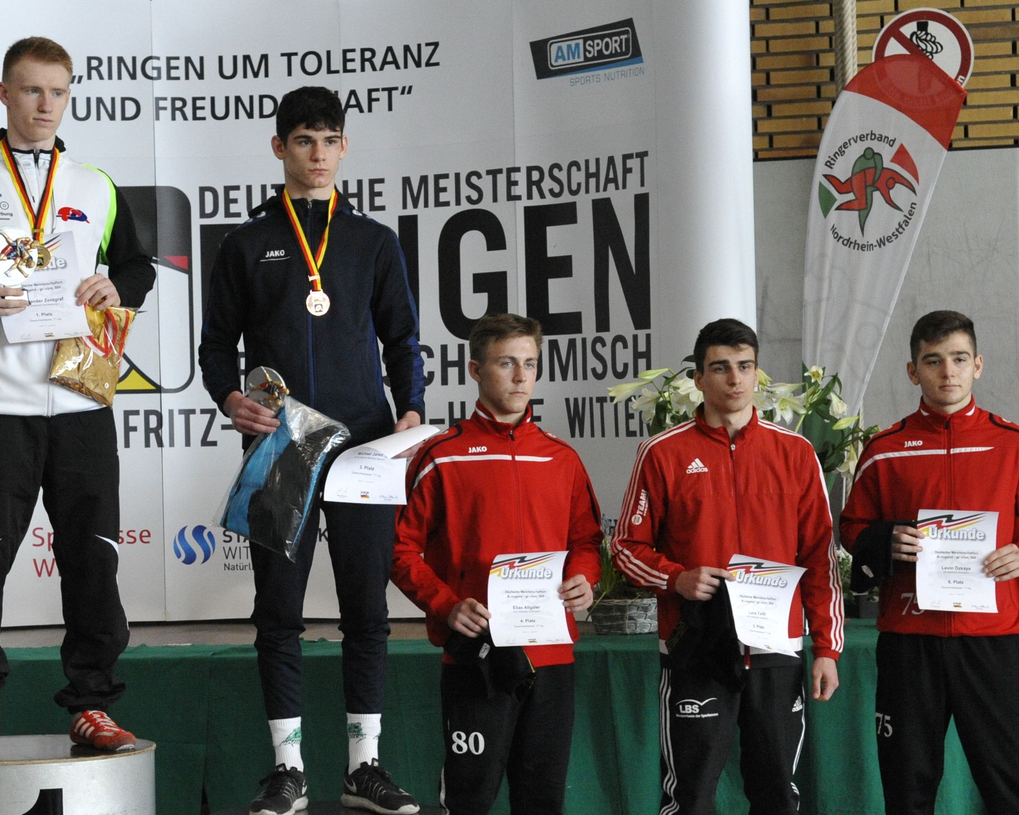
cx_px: 415
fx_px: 2473
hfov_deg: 23.3
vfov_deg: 18.6
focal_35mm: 82
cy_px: 586
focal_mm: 50
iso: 5000
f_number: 5
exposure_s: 1/800
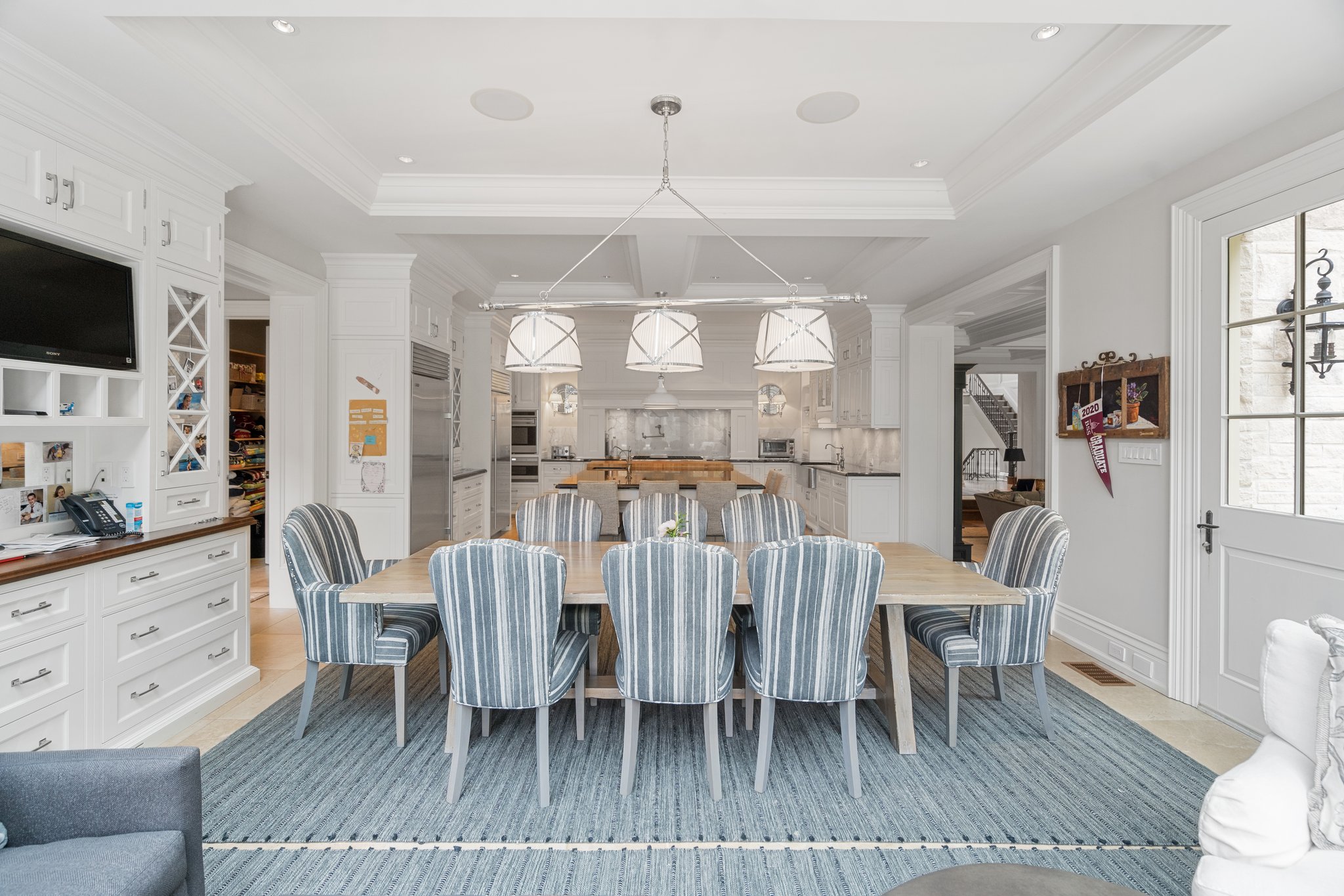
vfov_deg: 73.7
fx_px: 597
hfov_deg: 96.7
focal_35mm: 16
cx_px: 672
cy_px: 448
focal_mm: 16
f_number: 5.6
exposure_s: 1/30
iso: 640
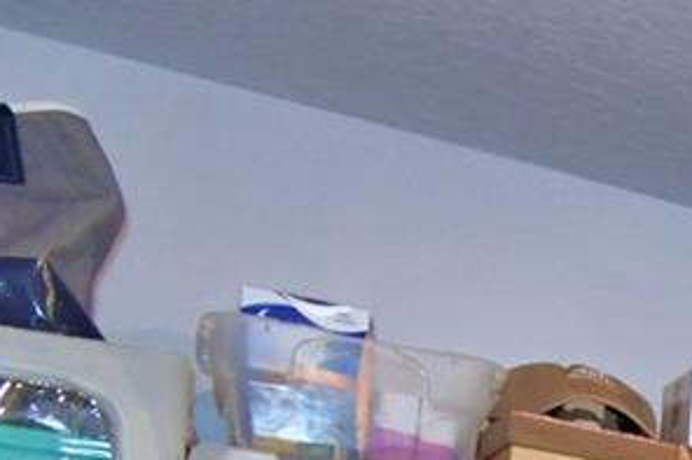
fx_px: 1556
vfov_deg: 14.1
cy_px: 927
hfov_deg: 15.5
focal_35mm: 81
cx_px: 1599
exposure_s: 1/30
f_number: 4.5
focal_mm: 10
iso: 800
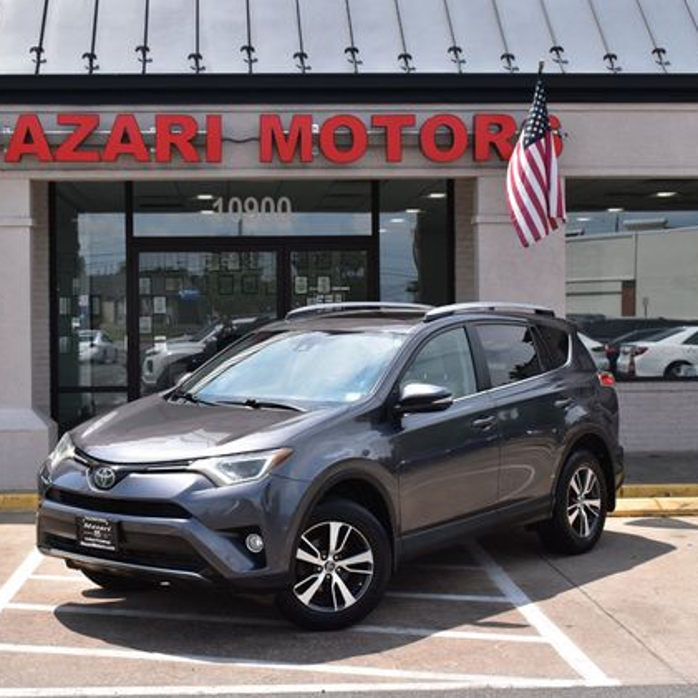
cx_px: 298
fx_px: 1414
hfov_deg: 27.7
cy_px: 350
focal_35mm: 62
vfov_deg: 27.7
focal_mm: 32
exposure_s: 1/500
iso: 400
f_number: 11
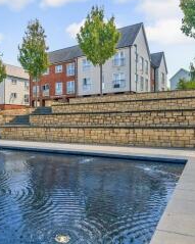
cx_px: 51
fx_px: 202
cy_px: 113
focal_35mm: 28
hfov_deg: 49.6
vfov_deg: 62.2
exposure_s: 1/320
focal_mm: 10
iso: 160
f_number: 8
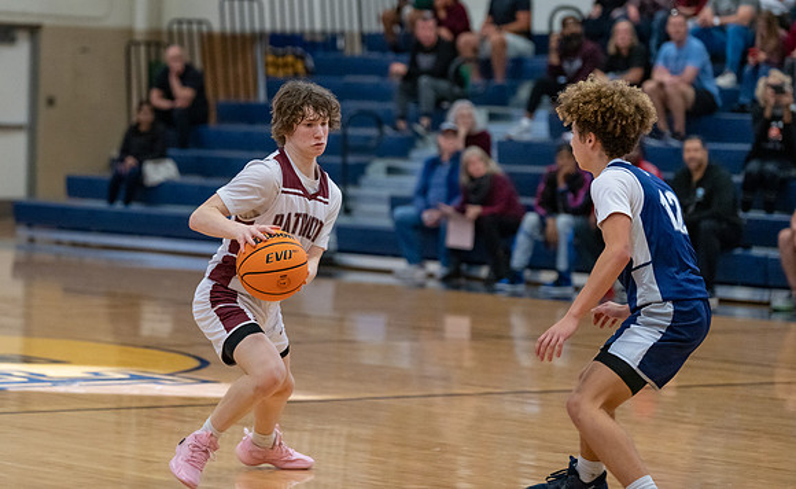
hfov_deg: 14.0
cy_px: 176
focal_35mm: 150
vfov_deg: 8.6
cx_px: 327
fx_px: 3230
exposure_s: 1/1000
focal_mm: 124
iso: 5000
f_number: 2.8
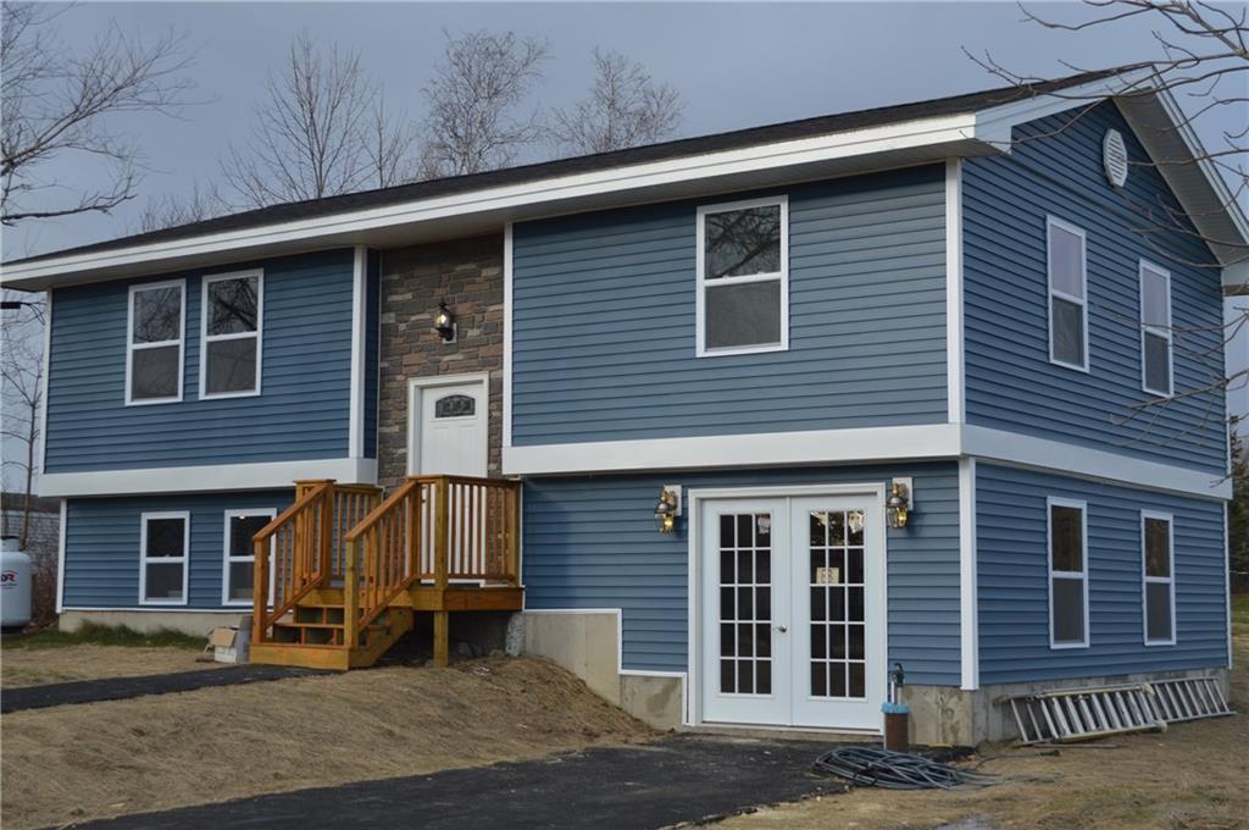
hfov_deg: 38.9
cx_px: 624
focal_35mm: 51
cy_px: 415
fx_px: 1767
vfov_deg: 26.4
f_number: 6.3
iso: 100
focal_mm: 34
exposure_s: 1/160
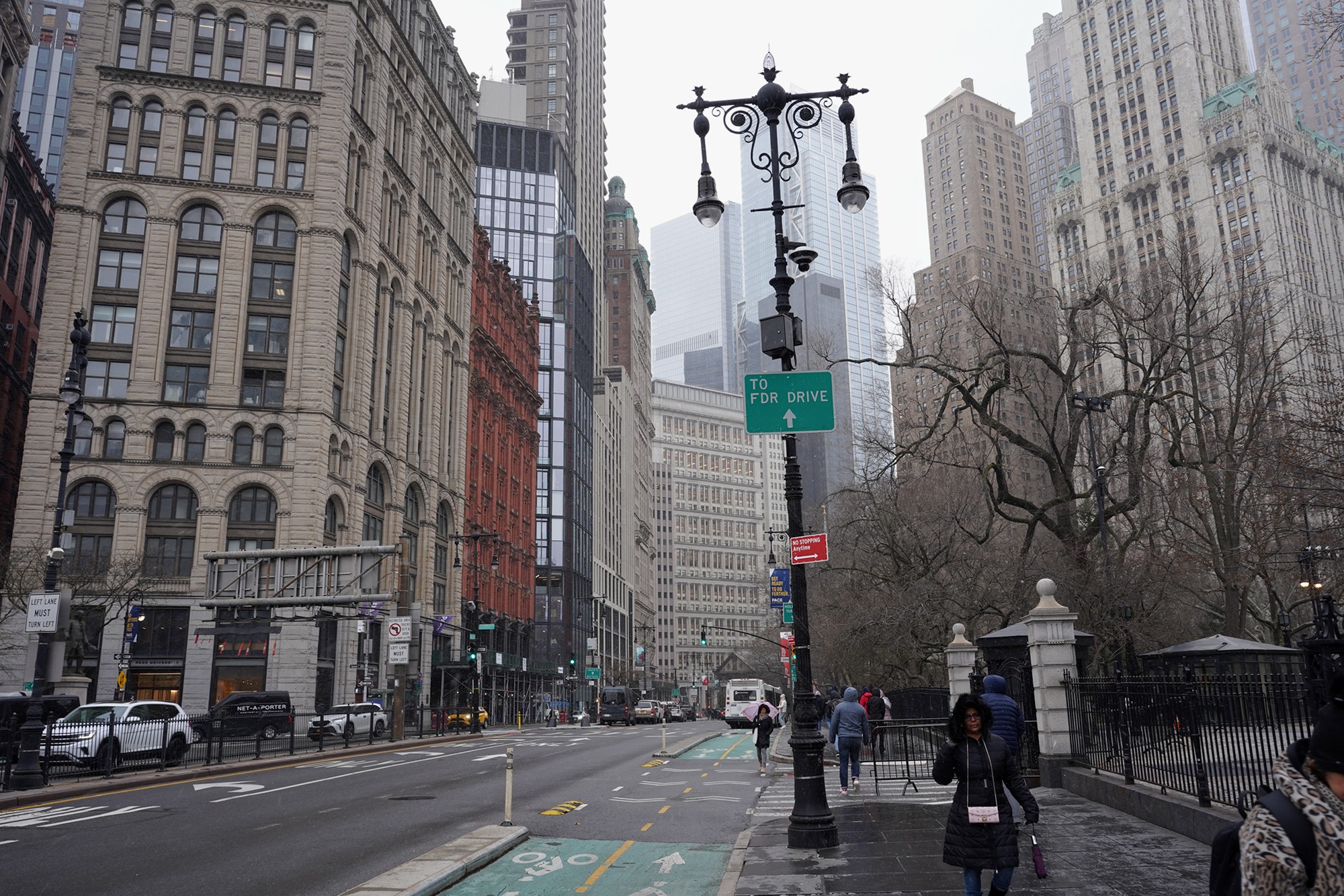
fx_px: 1008
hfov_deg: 67.4
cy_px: 448
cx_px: 672
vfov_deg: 47.9
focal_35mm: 27
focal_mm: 27
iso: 320
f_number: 7.1
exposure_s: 1/125
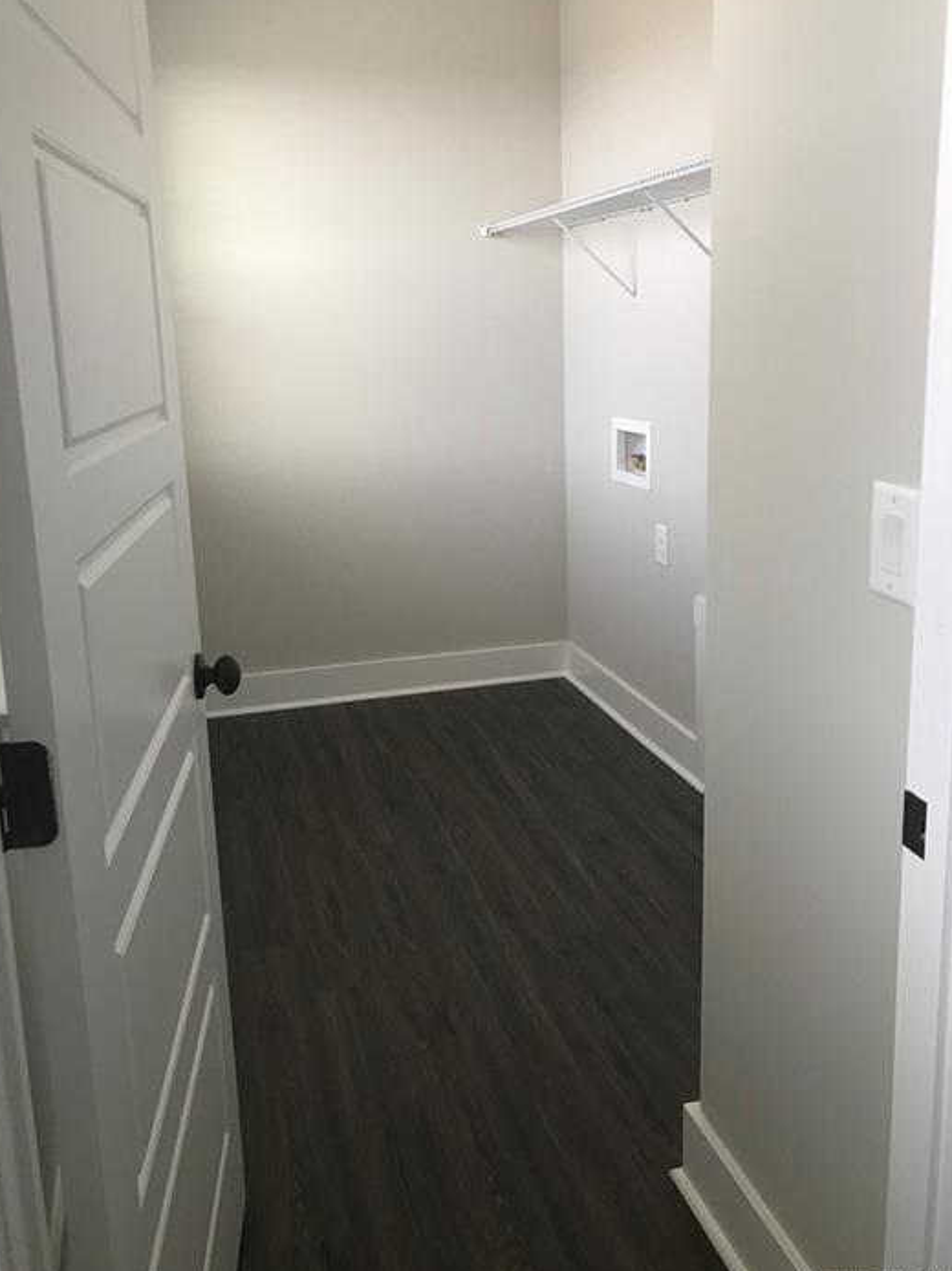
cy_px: 592
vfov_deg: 58.3
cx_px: 441
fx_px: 1137
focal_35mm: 31
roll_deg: +0.9
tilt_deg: -12.0
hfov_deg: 45.4
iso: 20
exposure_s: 1/40
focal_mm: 3.99
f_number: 1.8
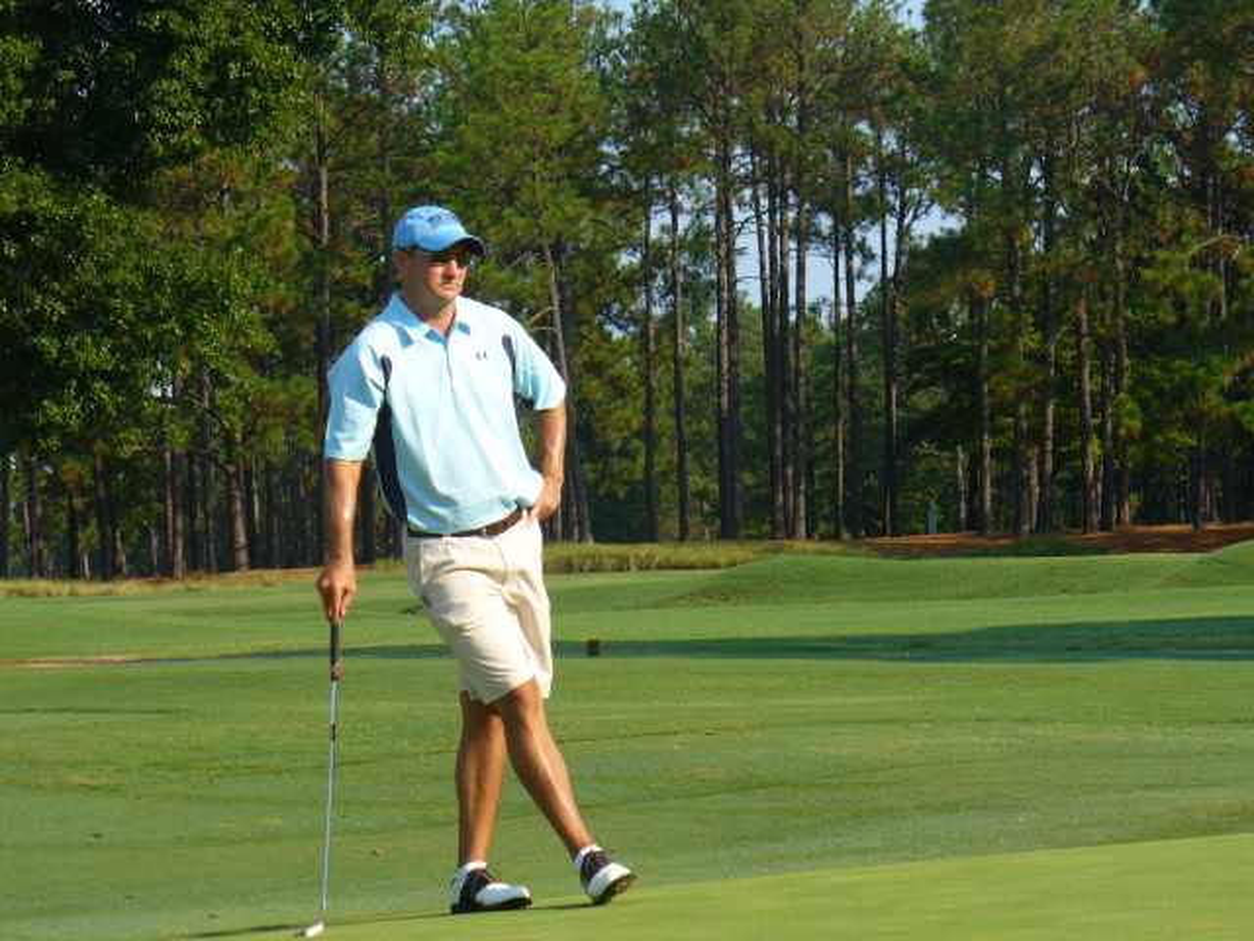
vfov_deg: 11.7
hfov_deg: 15.5
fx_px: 4601
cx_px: 627
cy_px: 470
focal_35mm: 127
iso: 80
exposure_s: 1/500
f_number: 3.7
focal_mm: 21
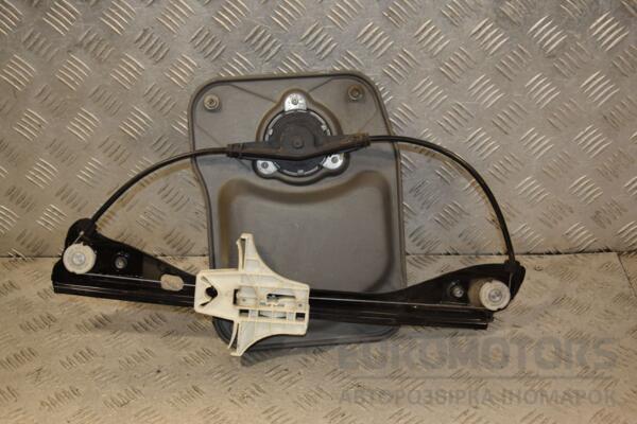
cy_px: 212
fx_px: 902
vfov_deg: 26.5
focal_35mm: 51
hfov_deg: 38.9
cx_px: 318
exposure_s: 1/200
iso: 800
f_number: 5
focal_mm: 34
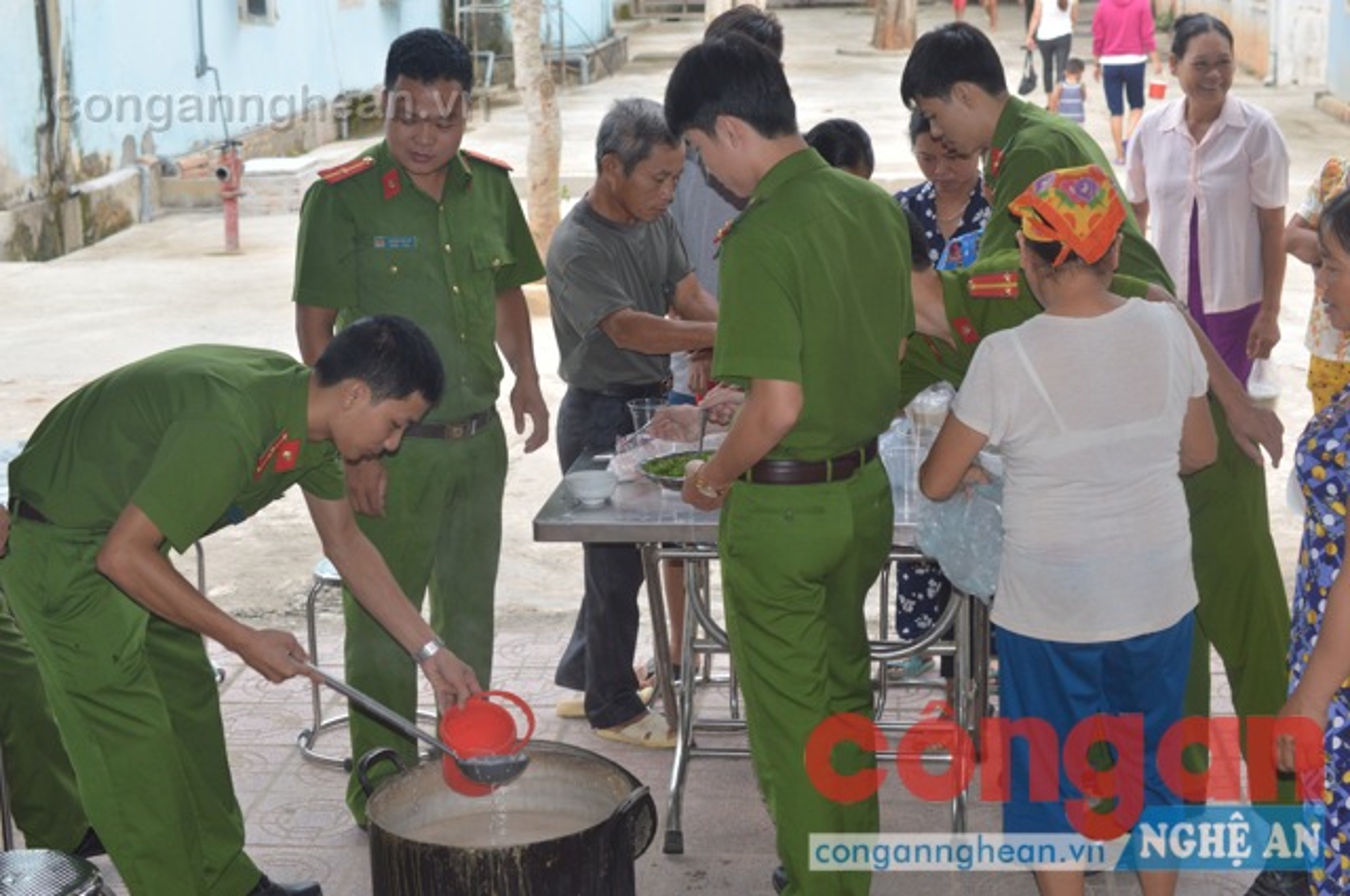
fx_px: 2247
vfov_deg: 22.6
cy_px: 448
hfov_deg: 33.4
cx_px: 675
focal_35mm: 60
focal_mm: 40
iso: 400
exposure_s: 1/125
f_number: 4
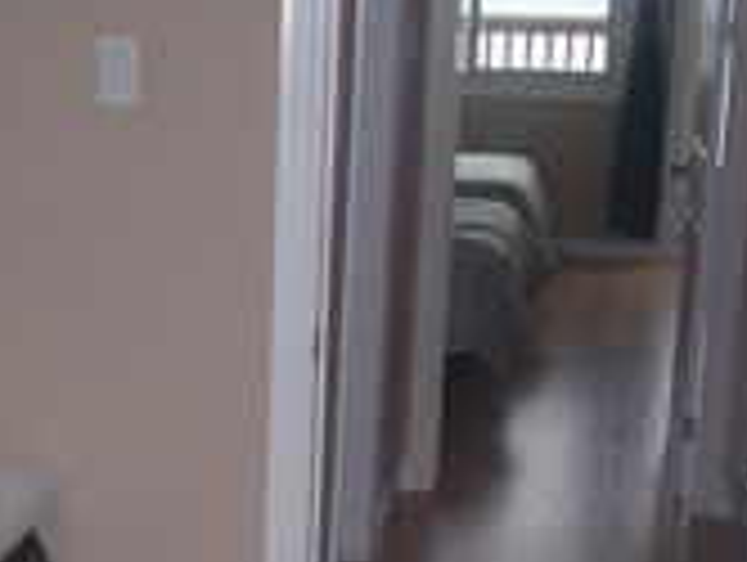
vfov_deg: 17.8
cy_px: 499
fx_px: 1772
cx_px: 94
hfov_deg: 23.3
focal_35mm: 82
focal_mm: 5.7
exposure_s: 1/60
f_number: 2.8
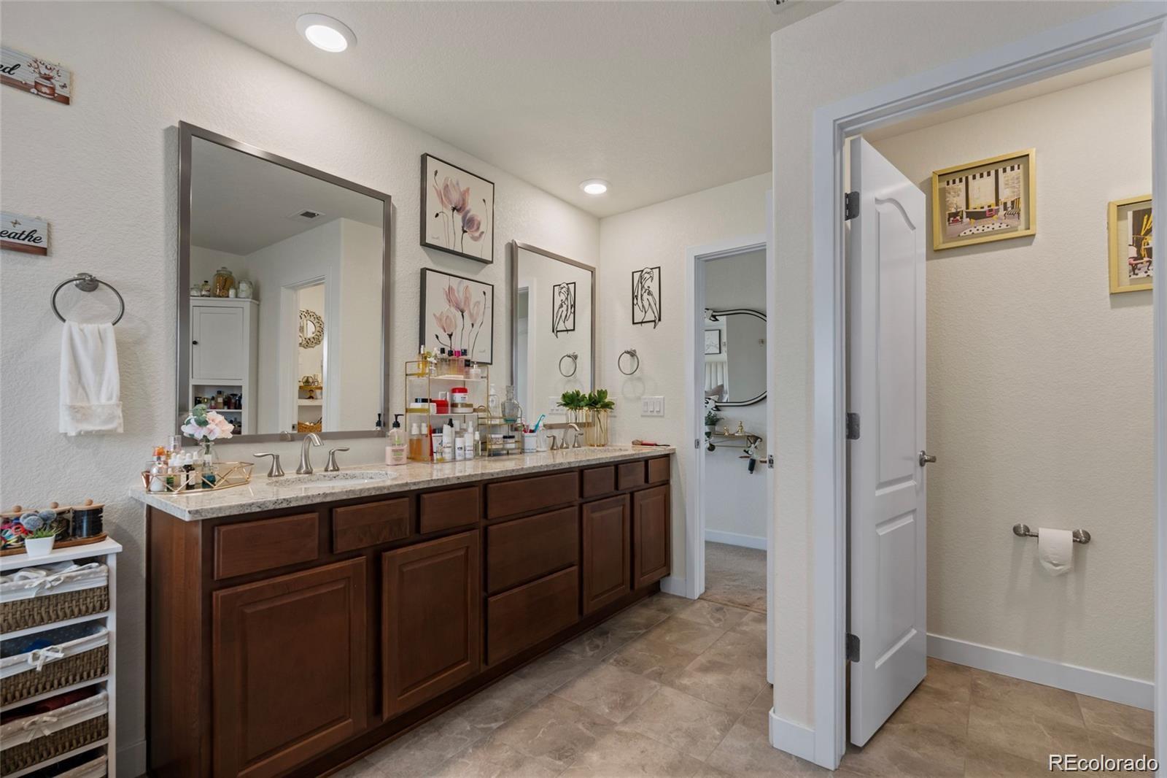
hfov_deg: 96.7
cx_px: 584
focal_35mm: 16
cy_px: 389
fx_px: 519
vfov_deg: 73.7
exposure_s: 1/5
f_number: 6.3
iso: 320
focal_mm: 16
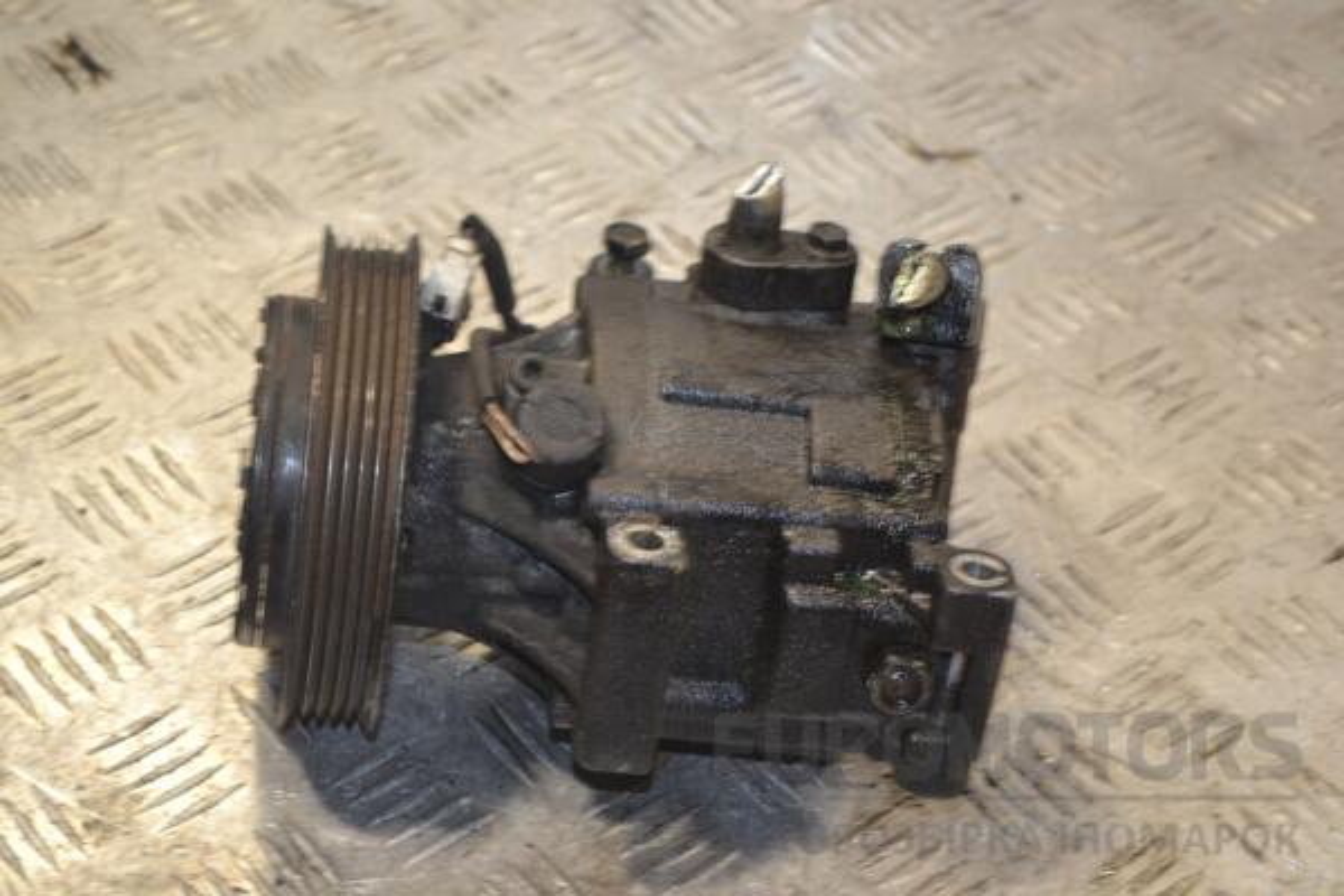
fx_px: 3080
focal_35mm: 82
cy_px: 448
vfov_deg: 16.6
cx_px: 672
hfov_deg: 24.6
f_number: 5.6
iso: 450
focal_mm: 55
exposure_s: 1/60
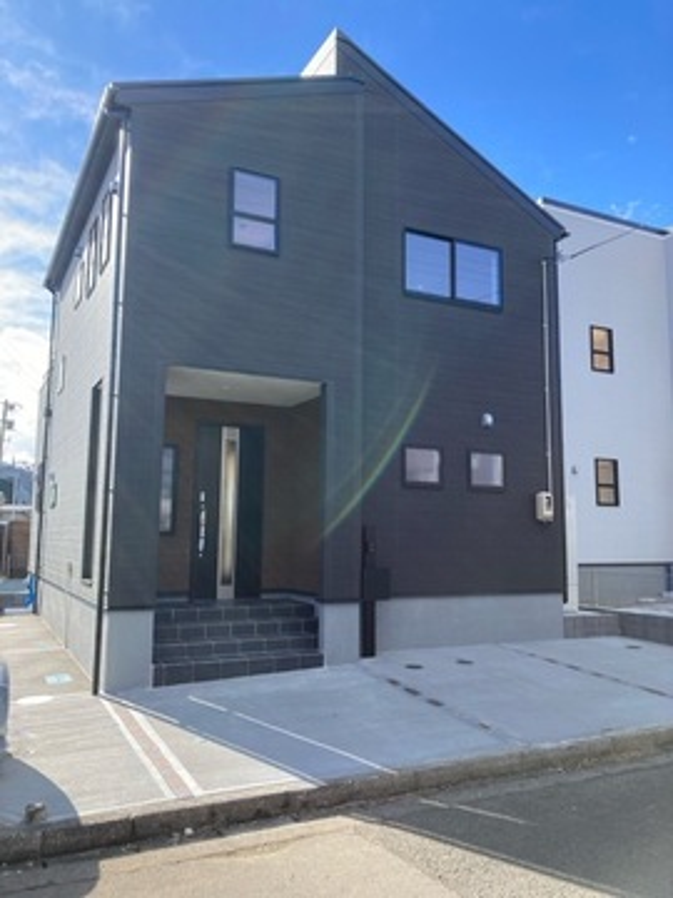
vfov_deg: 63.4
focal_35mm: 28
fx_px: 726
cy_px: 449
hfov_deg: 49.7
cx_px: 336
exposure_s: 1/736
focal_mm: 3.99
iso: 20
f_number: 1.8
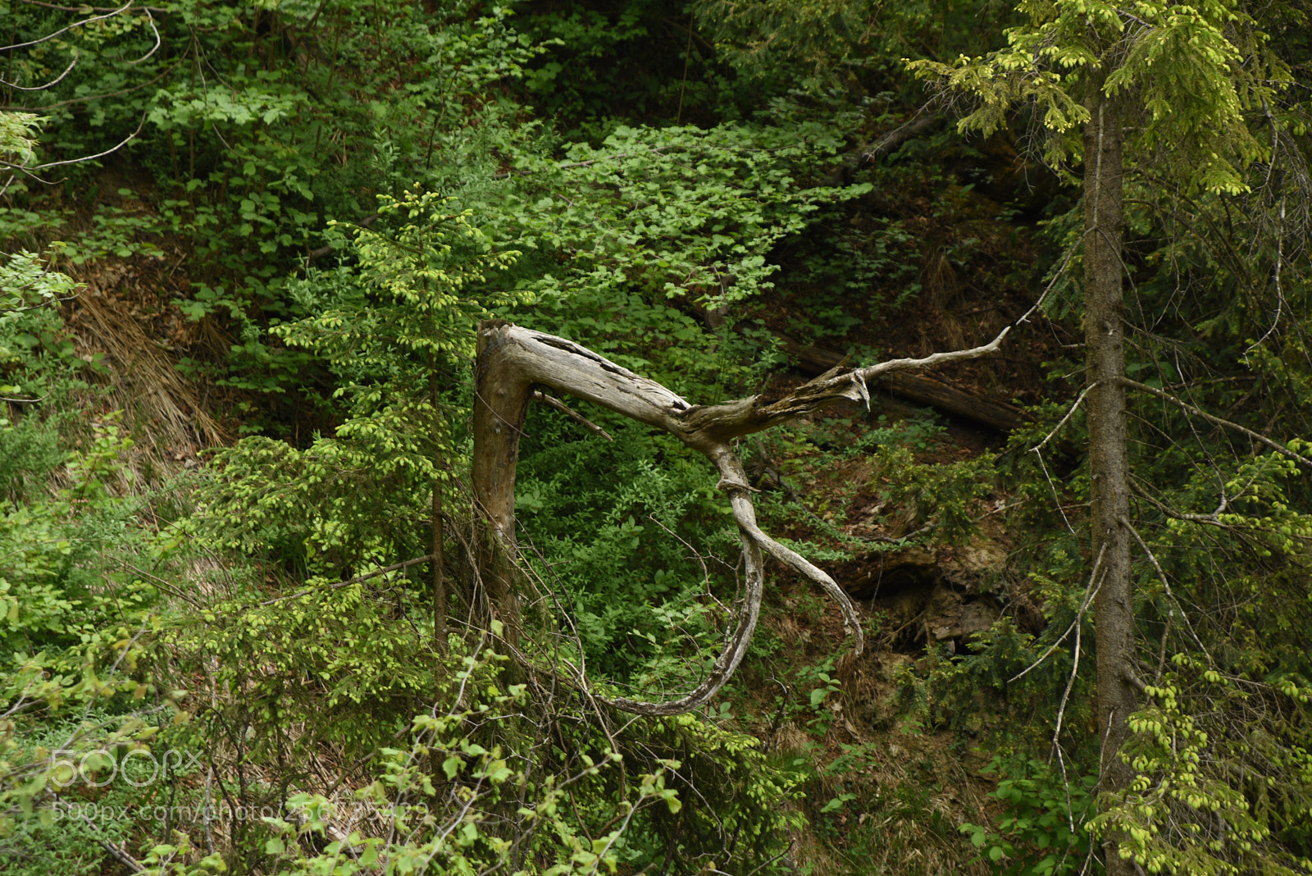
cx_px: 656
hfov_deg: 17.1
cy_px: 438
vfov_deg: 11.4
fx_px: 4375
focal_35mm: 120
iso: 100
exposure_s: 1/50
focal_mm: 120
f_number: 5.6
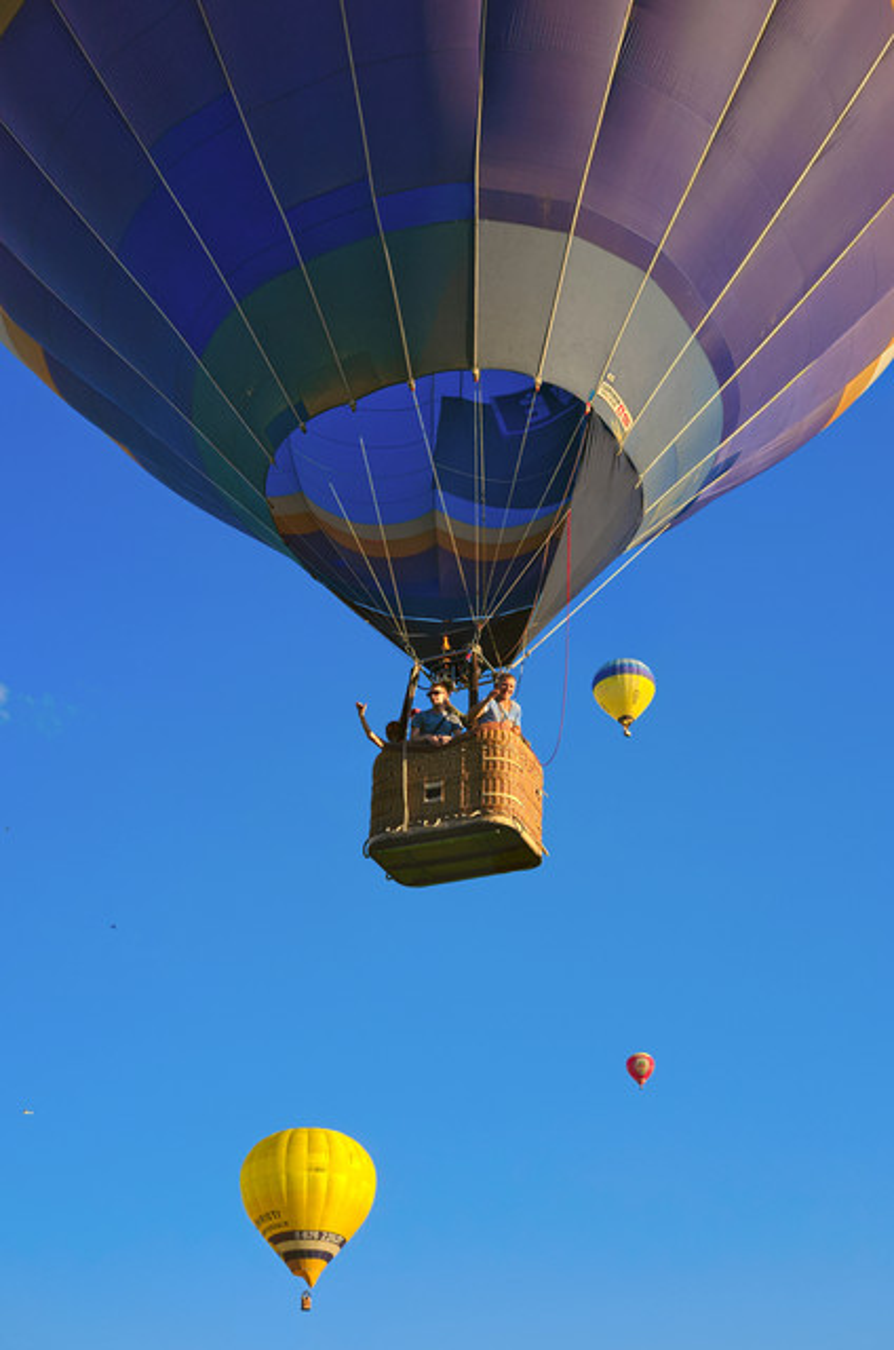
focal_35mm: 41
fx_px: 1534
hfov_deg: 32.5
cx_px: 447
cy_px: 675
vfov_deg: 47.5
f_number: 6.4
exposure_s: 1/800
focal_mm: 27
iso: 200
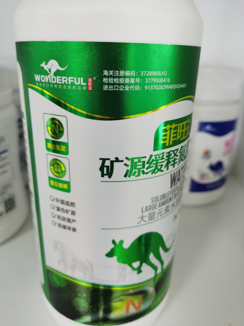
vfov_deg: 65.3
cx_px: 122
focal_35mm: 27
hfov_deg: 51.3
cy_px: 163
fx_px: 254
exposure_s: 1/60
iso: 160
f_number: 1.8
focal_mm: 5.58
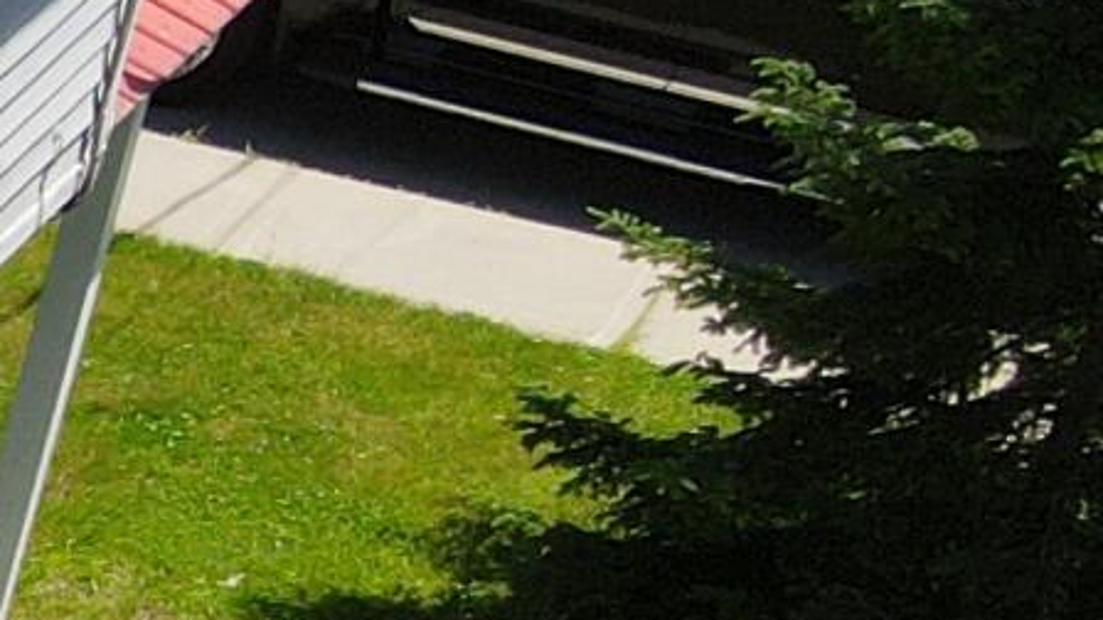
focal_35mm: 175
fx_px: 5118
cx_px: -2413
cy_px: 905
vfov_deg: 6.8
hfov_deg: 9.2
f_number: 2.8
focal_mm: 4.5
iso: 110
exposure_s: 1/640
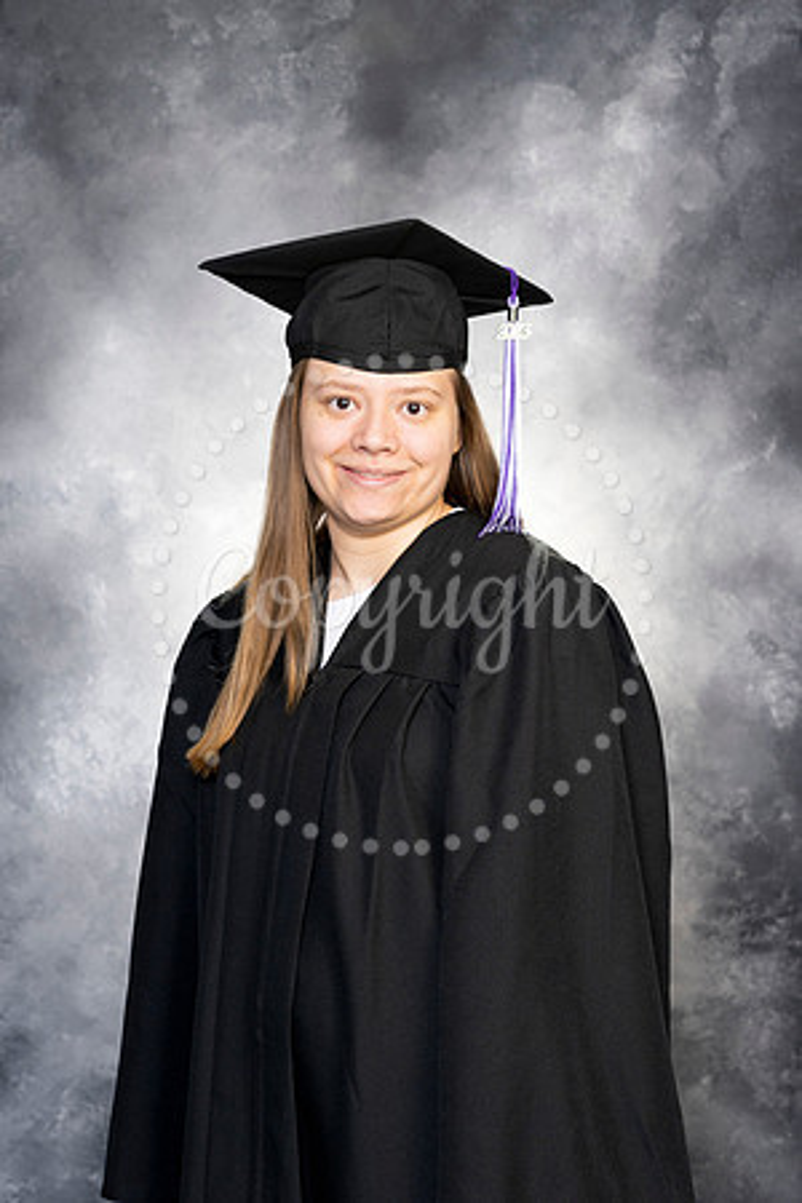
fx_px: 2840
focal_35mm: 85
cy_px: 602
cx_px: 401
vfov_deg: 23.9
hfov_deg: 16.1
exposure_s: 1/125
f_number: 8
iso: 250
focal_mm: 85
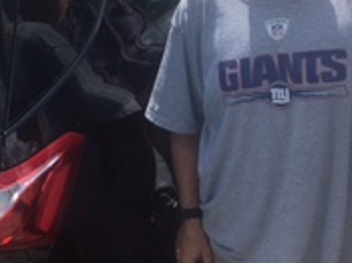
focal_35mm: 106
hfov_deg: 18.1
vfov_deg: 13.9
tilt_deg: -30.6
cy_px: 58
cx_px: 2
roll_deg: +5.6
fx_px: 1077
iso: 25
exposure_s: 1/1099
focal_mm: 4.15
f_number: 2.2
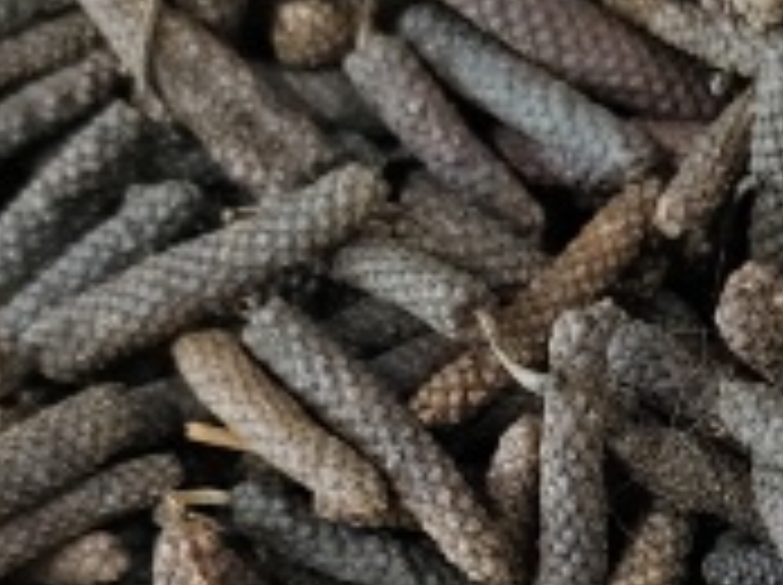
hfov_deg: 18.2
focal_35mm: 106
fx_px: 2394
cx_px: 756
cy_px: 549
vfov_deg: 13.8
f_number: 1.88
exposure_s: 1/202
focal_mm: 5.56
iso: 6462
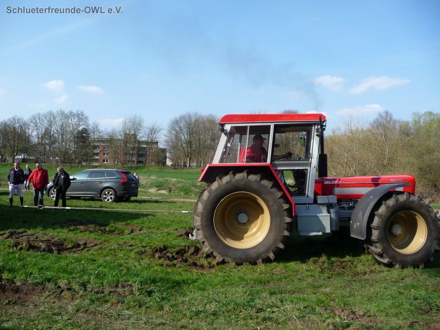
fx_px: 356
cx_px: 220
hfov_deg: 63.4
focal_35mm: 28
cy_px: 165
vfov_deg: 49.7
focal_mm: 4.7
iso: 100
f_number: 3.3
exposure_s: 1/640
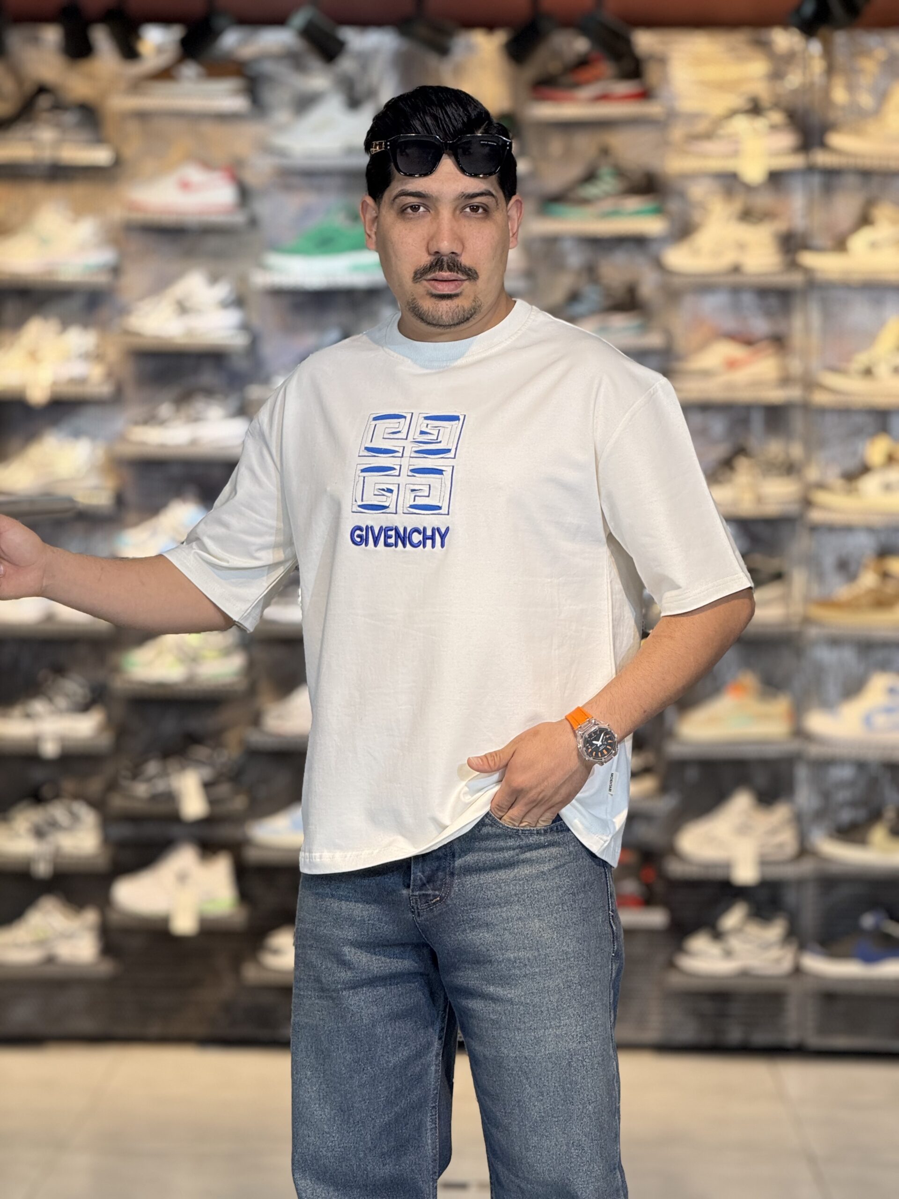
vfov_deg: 16.4
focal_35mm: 120
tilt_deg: -0.9
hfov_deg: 12.3
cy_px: 600
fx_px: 4155
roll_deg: -0.7
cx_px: 450
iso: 125
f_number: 2.8
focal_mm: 15.66
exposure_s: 1/100
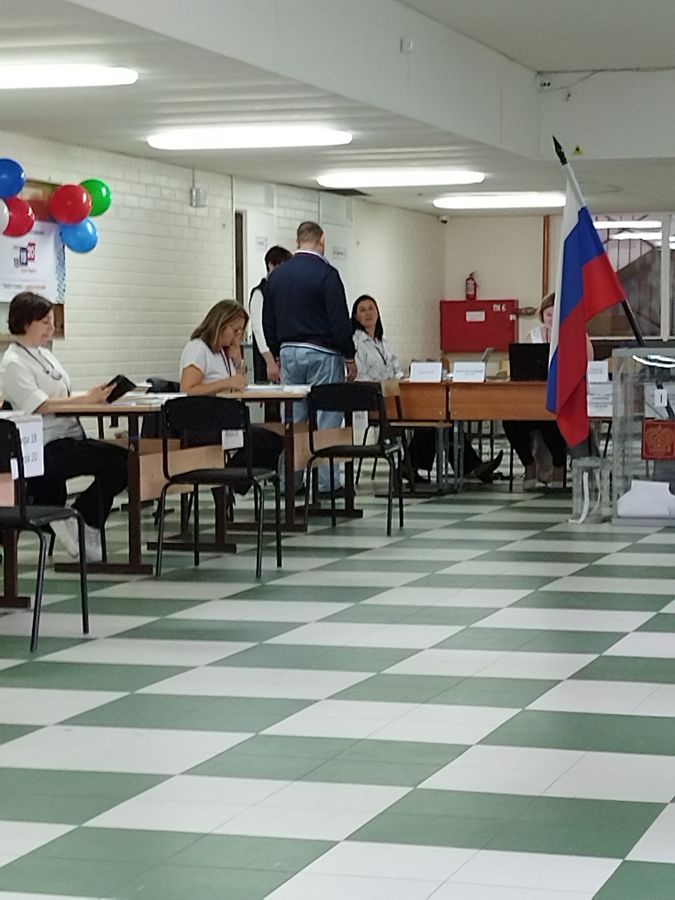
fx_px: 2418
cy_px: 450
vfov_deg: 21.1
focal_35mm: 93
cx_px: 338
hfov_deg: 15.9
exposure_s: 1/33.3
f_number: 1.8
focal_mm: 6.24
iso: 736
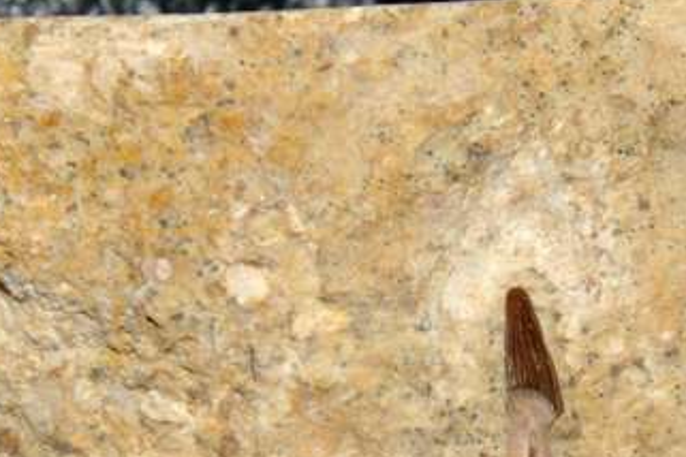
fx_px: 3431
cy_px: 454
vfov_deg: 7.6
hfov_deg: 11.4
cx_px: 342
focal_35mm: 180
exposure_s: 1/60
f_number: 13
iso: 200
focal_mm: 55
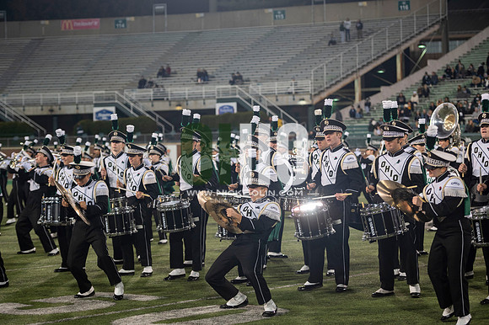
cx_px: 244
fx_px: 1290
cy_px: 162
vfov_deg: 14.4
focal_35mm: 95
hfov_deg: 21.5
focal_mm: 95
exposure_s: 1/500
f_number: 2.8
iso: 1000
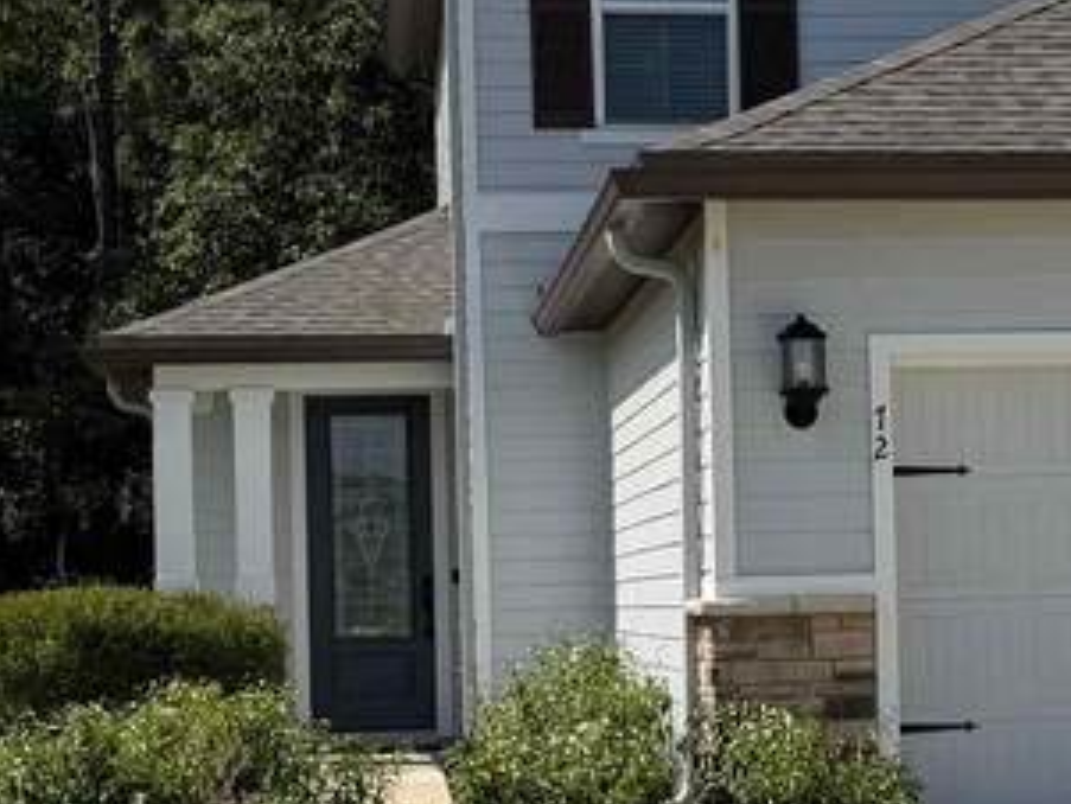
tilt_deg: +0.8
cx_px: 957
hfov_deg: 18.9
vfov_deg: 14.5
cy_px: 534
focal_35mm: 102
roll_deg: +0.9
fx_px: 3157
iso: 80
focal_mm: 6.76
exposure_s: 1/6173
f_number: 1.78
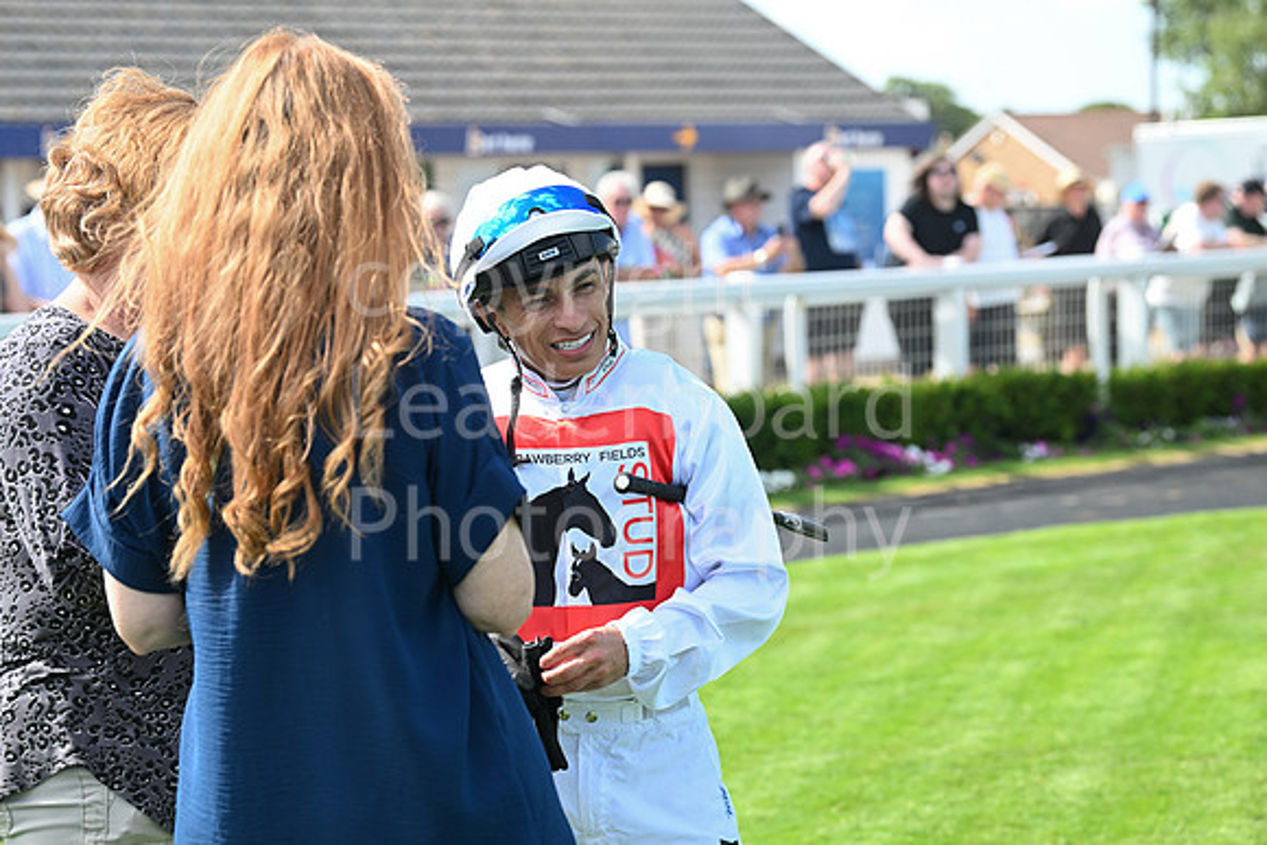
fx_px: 3943
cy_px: 422
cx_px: 634
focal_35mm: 112
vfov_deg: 12.2
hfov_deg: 18.3
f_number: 5.6
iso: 400
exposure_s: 1/500
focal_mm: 112
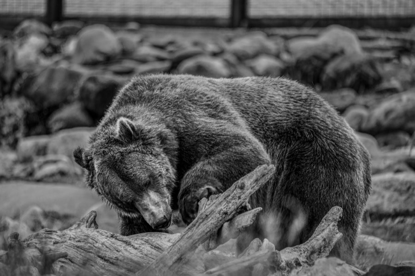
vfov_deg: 3.4
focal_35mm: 400
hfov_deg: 5.2
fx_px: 4611
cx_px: 208
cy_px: 138
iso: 400
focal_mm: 400
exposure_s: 1/200
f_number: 6.3
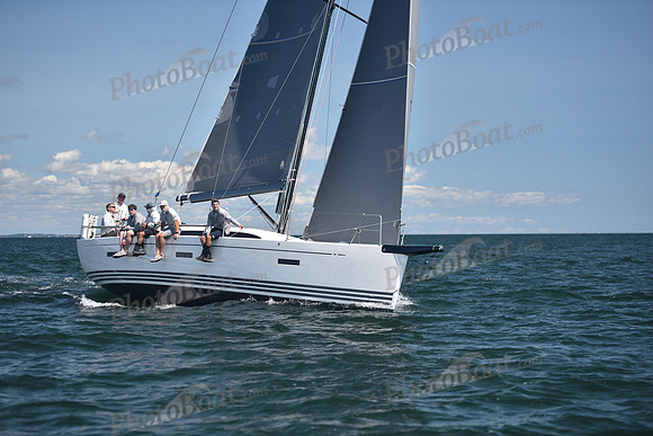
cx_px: 326
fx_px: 1633
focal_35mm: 90
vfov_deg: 15.2
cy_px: 218
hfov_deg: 22.6
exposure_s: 1/2000
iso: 250
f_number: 3.2
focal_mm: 90
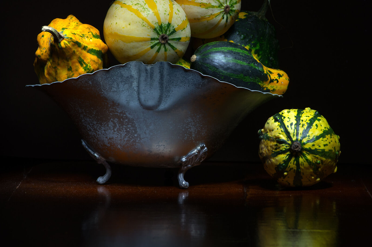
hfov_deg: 9.1
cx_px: 207
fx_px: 2333
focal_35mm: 226
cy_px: 91
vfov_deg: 6.1
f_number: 10
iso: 100
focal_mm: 100
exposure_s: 10
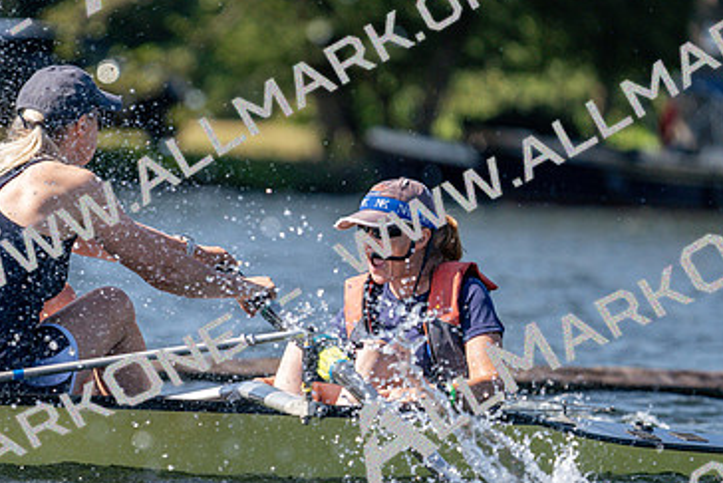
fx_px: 12235
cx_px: 189
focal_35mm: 609
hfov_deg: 3.4
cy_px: 307
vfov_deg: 2.3
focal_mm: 382
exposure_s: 1/1600
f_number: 6.3
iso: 320
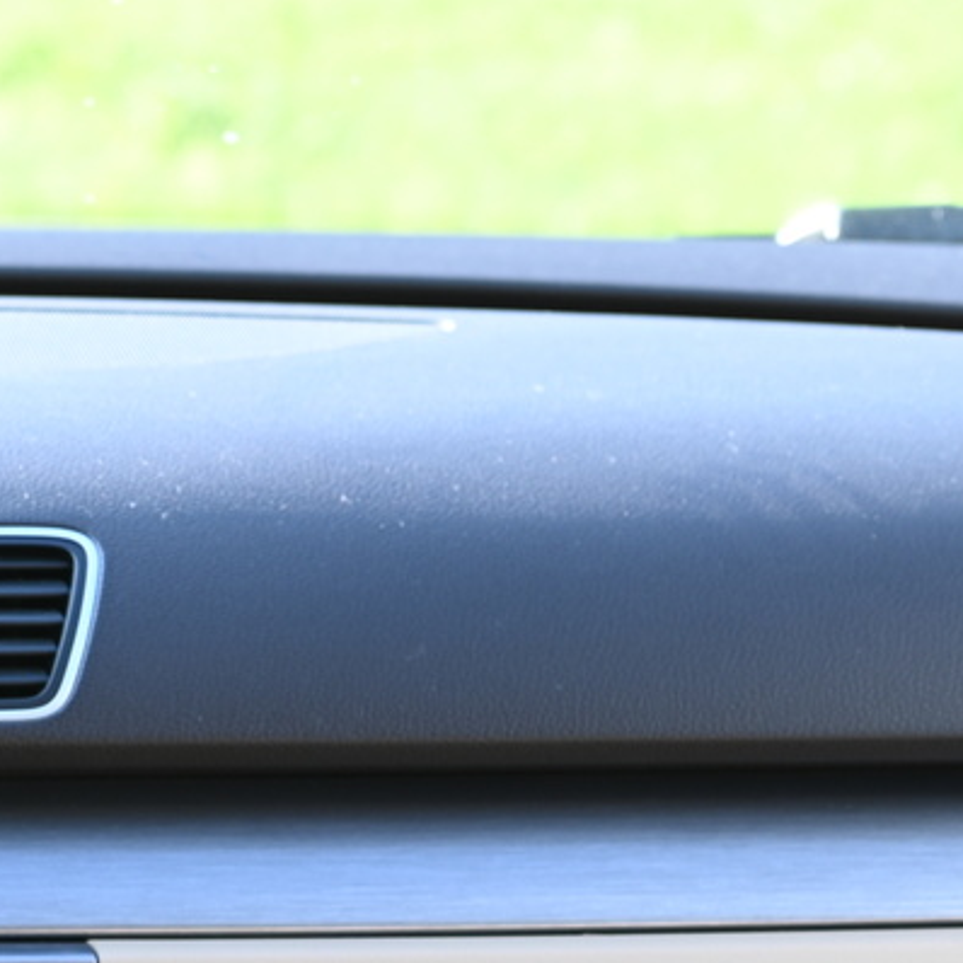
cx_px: -482
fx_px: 4941
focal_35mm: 157
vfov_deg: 11.0
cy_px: 1109
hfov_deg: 10.7
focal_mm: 46
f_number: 4.5
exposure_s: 1/80
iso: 200
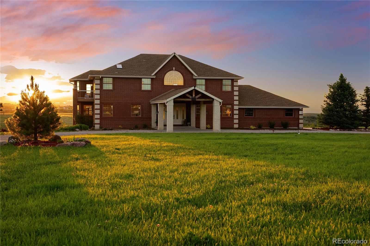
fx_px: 514
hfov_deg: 39.6
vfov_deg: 27.0
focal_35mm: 50
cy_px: 123
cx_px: 185
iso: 200
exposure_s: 1/125
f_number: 5.6
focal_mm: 50
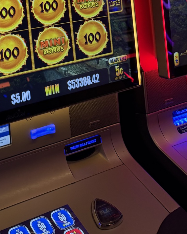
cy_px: -48
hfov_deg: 23.0
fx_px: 422
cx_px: -36
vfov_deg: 27.2
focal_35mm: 61
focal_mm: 6.76
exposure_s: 1/80
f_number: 1.78
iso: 160
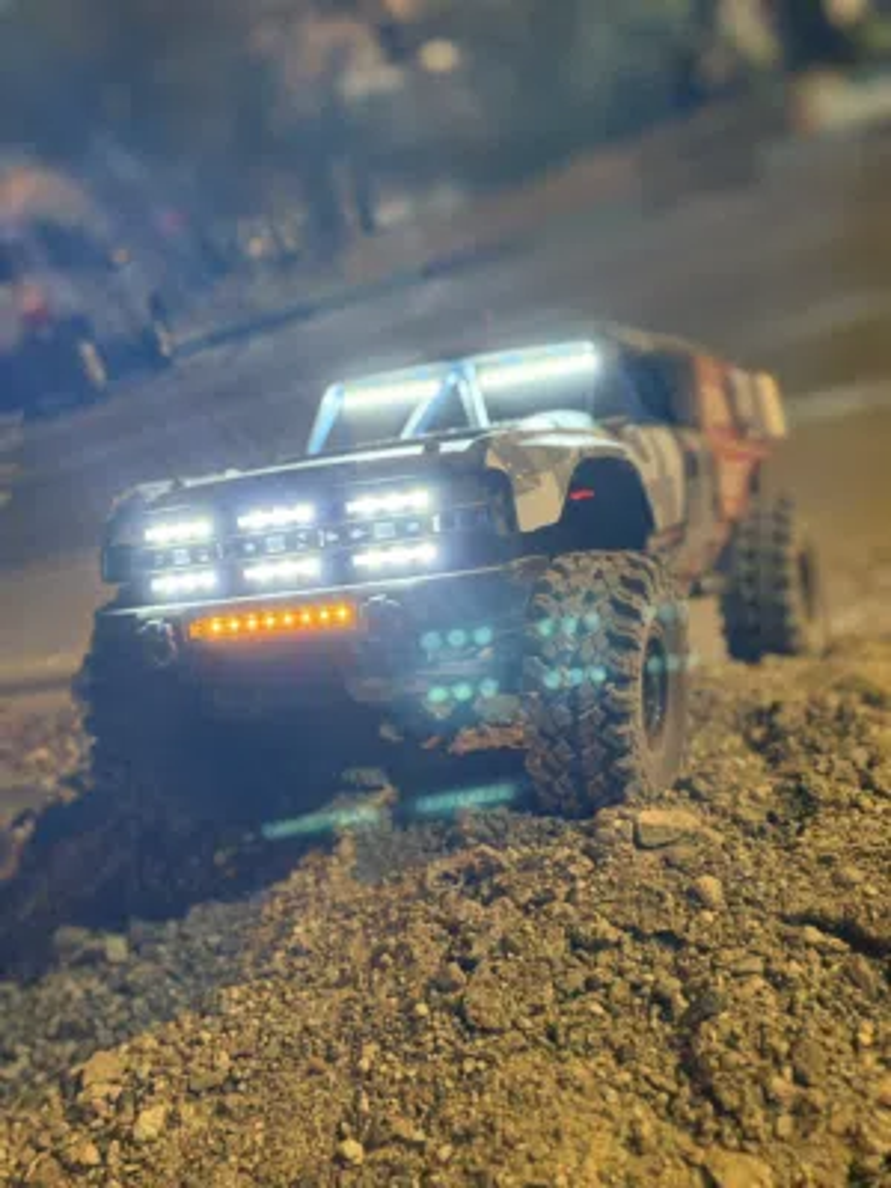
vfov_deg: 39.7
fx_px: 1647
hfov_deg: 30.3
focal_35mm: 48
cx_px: 446
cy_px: 594
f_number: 1.78
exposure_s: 1/25
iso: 640
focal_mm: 6.76
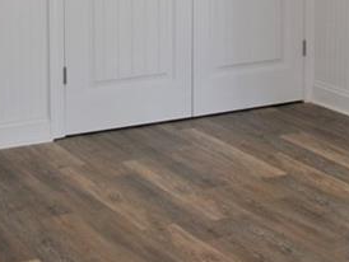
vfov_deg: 14.6
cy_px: -86
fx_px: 979
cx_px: 274
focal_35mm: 97
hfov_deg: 20.0
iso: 200
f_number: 3.5
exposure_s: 1/100
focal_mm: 18
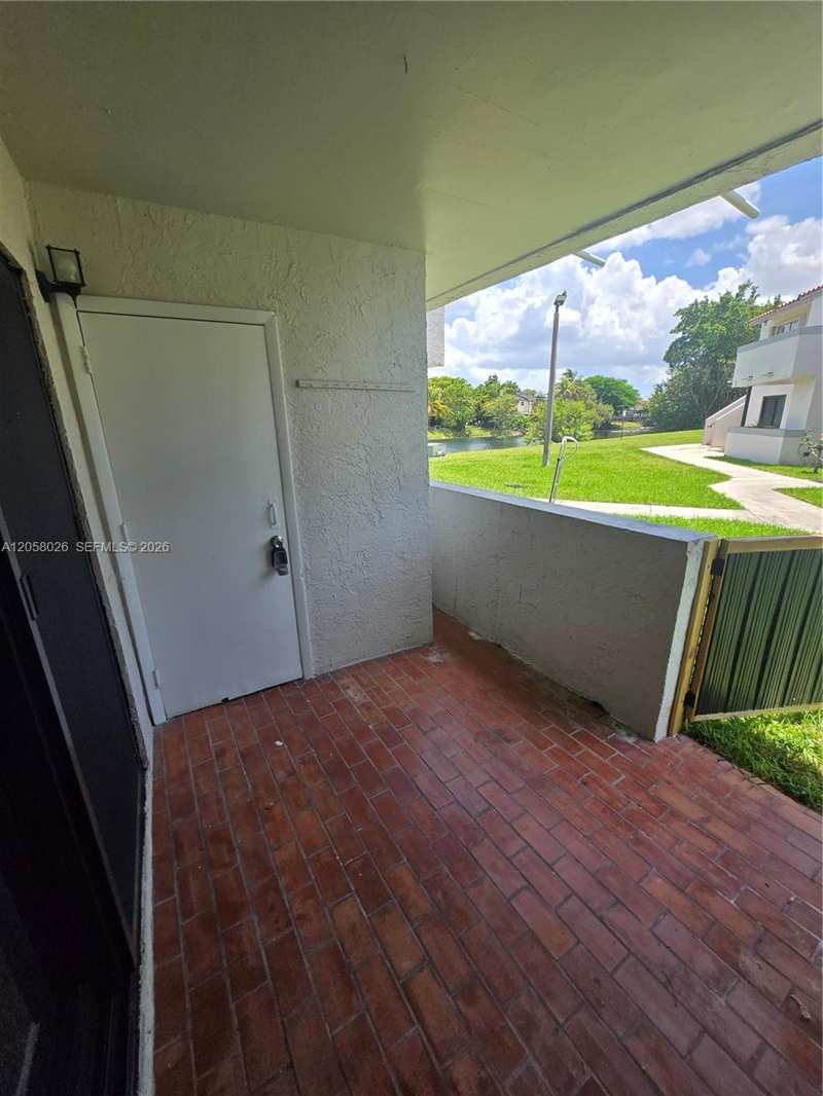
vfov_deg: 106.2
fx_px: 412
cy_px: 548
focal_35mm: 13
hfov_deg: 89.9
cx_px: 412
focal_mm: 1.7
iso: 25
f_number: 2.2
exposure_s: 1/460
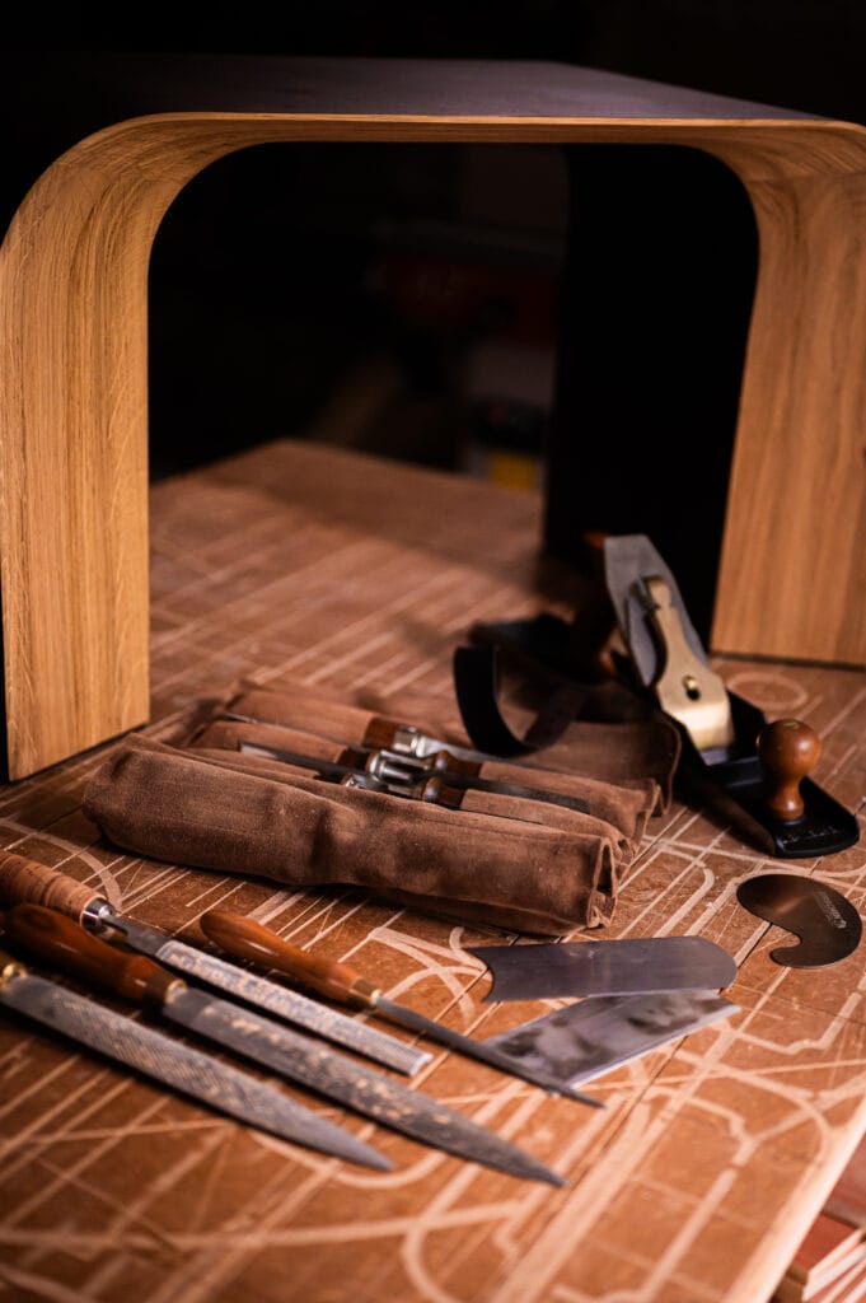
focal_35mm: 50
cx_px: 433
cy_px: 652
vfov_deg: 39.6
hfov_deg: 26.9
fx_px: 1807
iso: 1250
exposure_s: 1/320
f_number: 1.8
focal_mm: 50
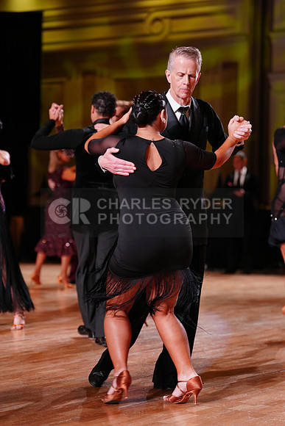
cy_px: 213
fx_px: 1175
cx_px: 142
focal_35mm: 99
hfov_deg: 13.8
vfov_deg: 20.6
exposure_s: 1/400
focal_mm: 99
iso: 1250
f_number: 2.8
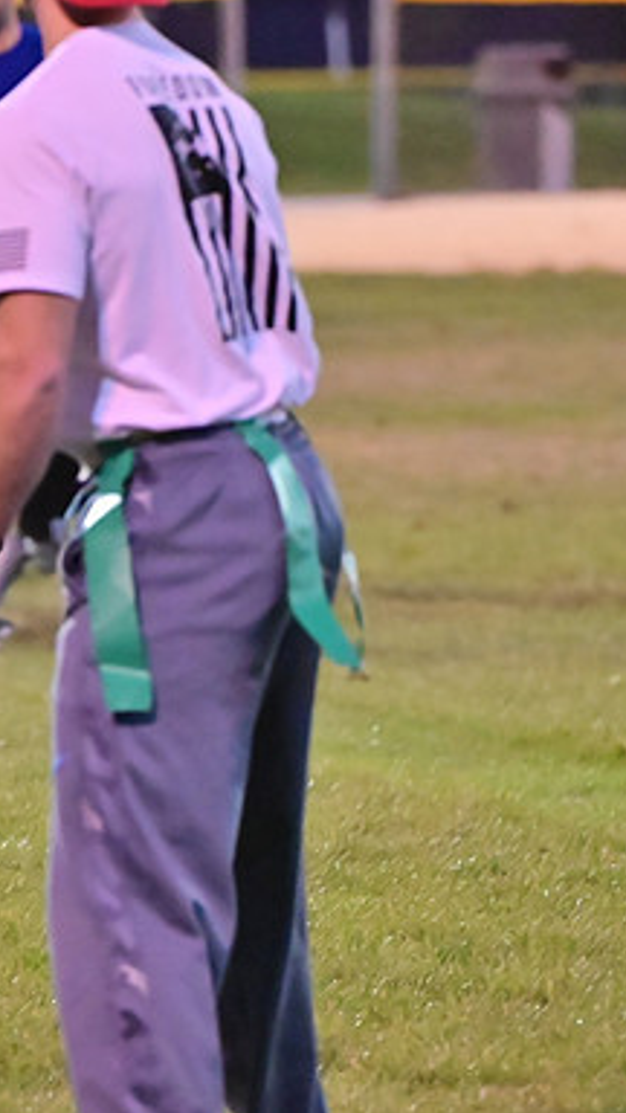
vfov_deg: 5.1
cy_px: 555
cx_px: -139
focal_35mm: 427
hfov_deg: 2.8
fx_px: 12600
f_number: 4
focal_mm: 180
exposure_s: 1/400
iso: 6400
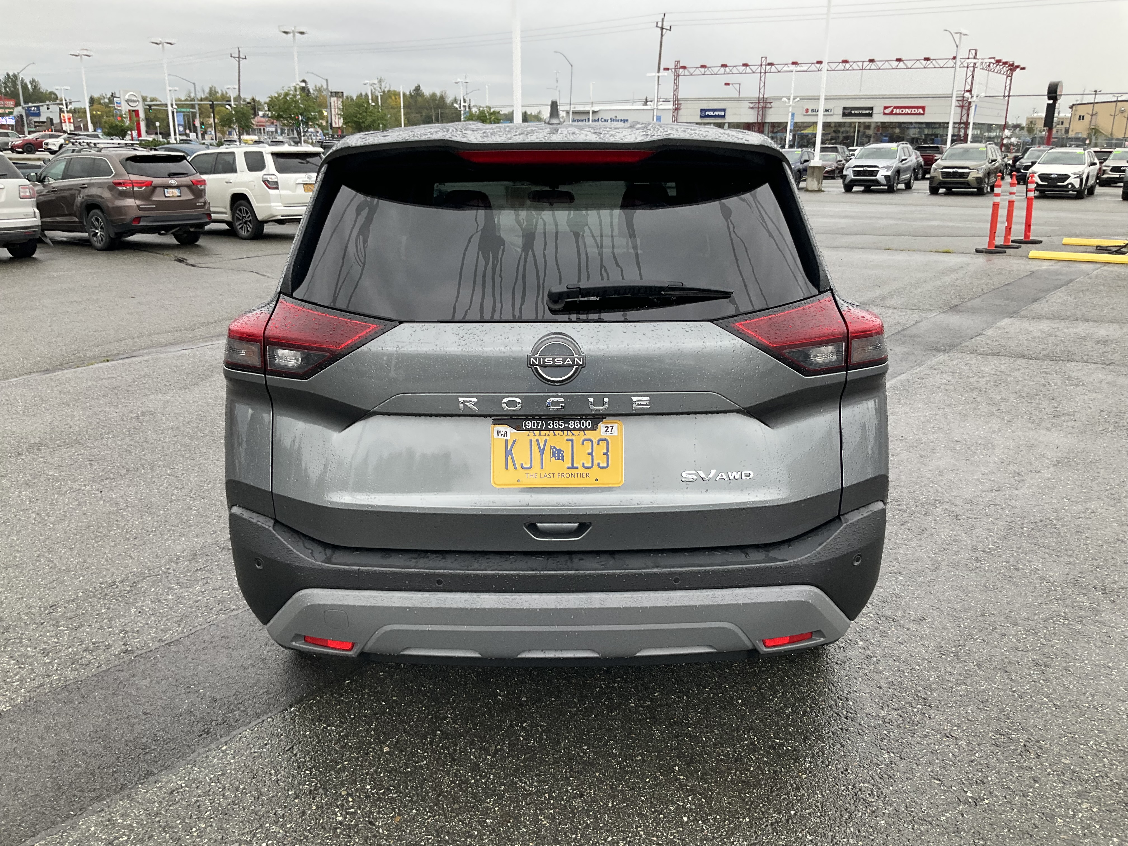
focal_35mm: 29
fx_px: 945
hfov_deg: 61.7
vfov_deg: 48.2
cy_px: 423
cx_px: 564
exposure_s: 1/122
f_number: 1.8
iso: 25
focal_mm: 3
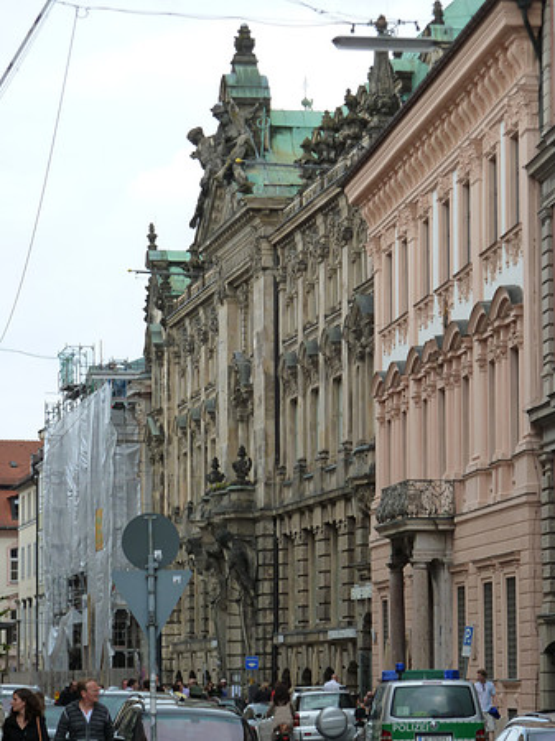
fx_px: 2931
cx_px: 278
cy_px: 370
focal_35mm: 137
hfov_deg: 10.8
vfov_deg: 14.4
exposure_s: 1/160
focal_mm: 22.5
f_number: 4.5
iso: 125
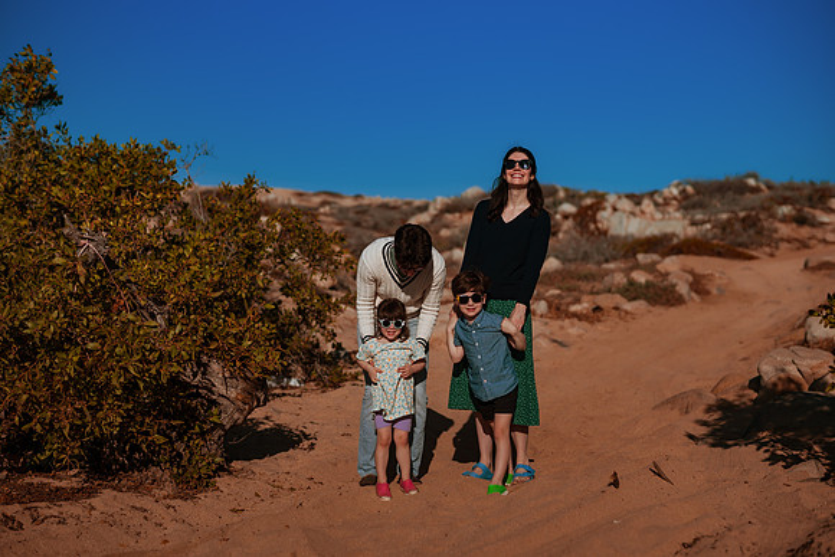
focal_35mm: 58
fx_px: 1346
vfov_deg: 23.4
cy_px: 278
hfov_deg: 34.5
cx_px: 418
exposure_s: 1/8000
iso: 50
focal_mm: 58
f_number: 2.5
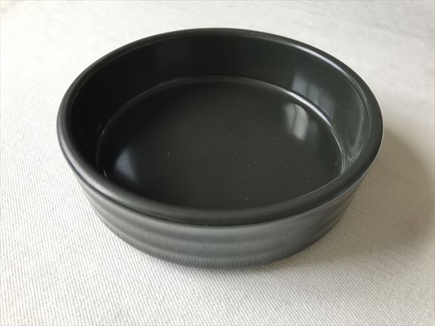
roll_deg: -1.3
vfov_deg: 49.7
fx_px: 352
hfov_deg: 63.4
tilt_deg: -43.3
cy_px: 163
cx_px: 218
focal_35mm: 28
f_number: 1.8
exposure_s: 1/120
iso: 32
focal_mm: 3.99
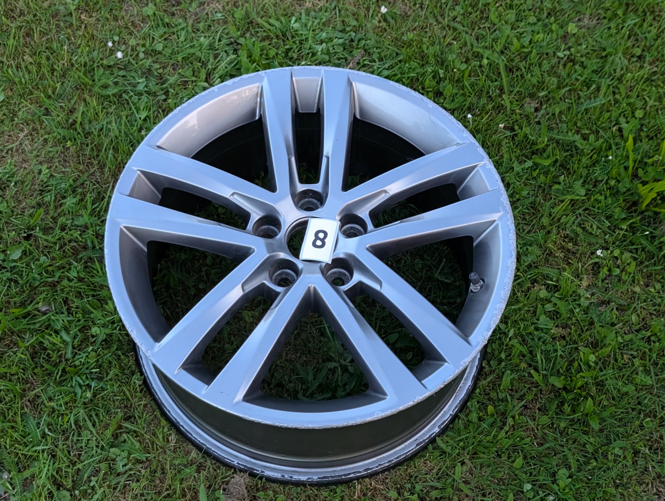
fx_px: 943
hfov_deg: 38.9
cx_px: 332
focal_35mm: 49
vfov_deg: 29.7
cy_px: 250
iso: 524
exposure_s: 1/797
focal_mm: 6.9
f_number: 1.68
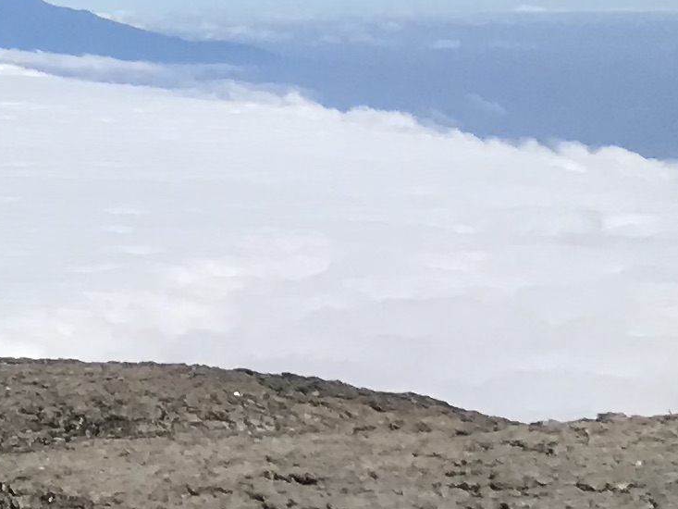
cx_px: -1032
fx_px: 3017
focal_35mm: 154
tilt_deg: +4.5
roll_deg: +1.4
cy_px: -207
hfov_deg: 10.7
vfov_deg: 9.4
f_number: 1.8
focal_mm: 3.99
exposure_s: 1/7407
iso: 20
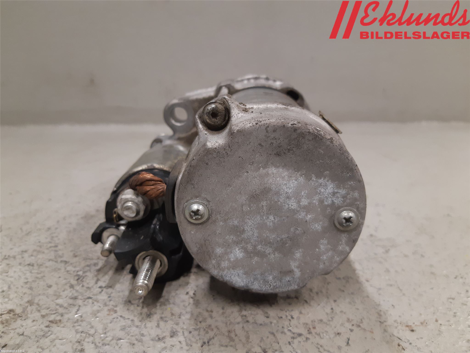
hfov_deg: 67.3
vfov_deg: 53.1
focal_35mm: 26
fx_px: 353
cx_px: 235
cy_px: 176
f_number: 1.7
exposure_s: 1/50
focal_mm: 3.93
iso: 160
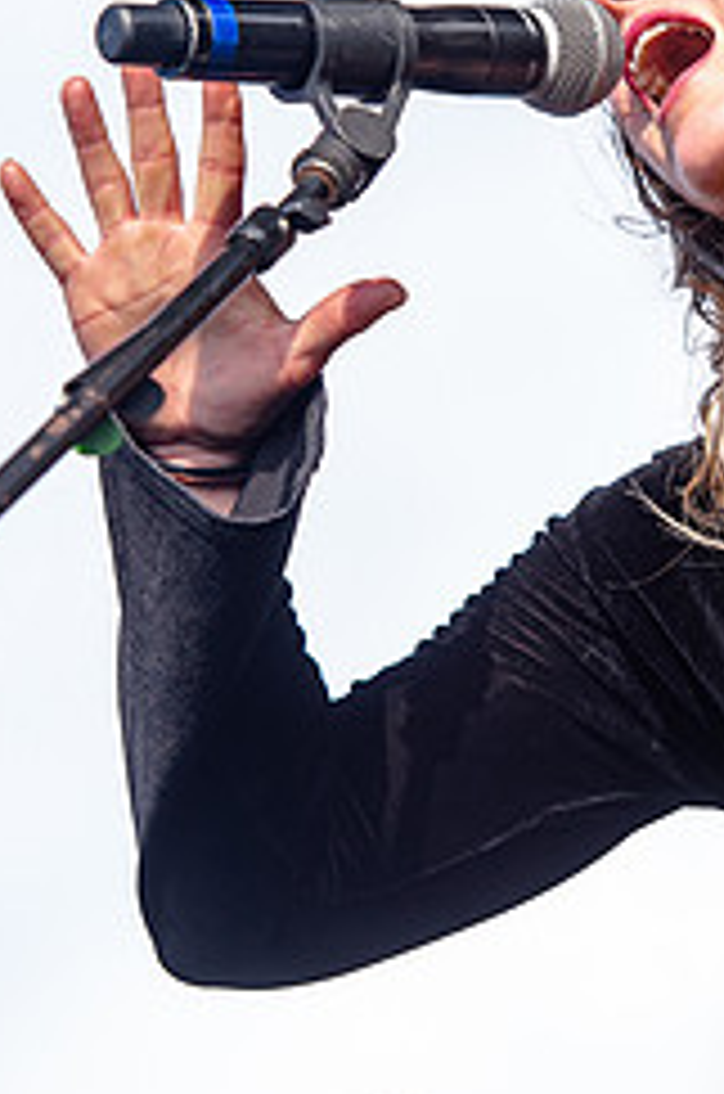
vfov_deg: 7.2
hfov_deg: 4.8
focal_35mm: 287
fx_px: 8694
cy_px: 338
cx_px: 497
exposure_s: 1/640
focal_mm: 155
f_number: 4
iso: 125
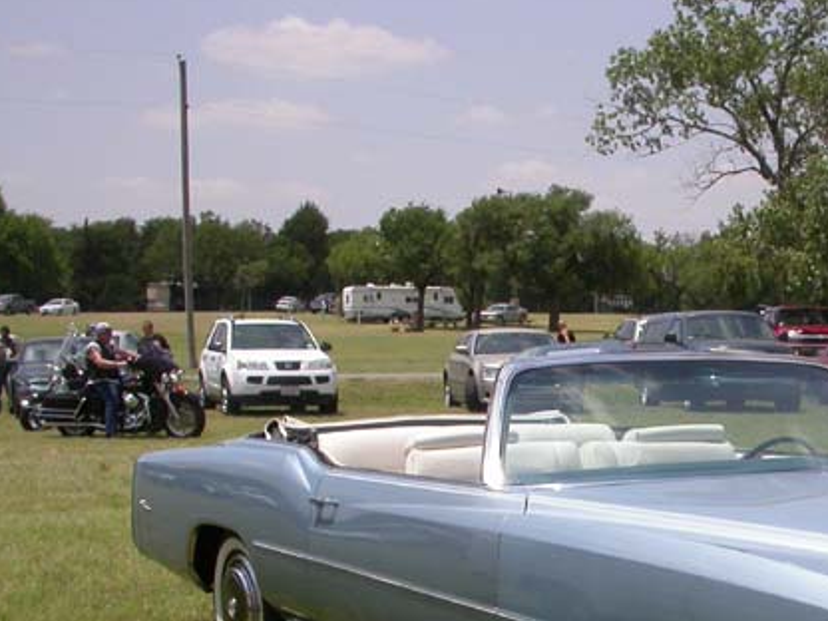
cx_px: 774
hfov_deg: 25.7
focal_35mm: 73
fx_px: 1746
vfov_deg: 19.7
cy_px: 583
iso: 100
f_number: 7.5
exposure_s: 1/427
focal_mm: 7.85
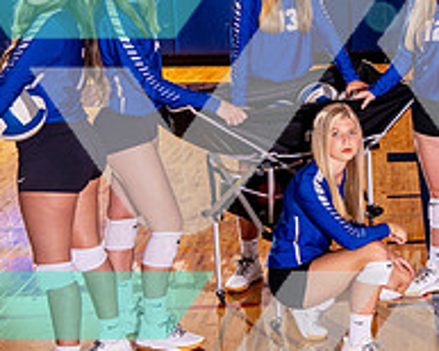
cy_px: 103
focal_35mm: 86
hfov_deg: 19.4
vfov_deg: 17.8
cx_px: 658
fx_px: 1116
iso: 320
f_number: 11
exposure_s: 1/200
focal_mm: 26
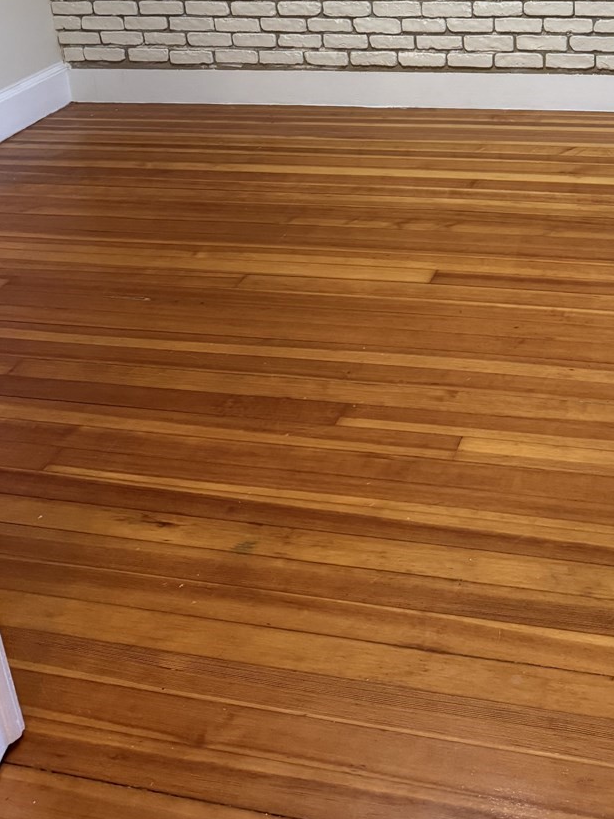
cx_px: 495
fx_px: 1065
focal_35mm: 45
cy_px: 85
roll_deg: +5.0
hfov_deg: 31.3
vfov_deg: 39.2
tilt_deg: -18.0
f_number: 1.78
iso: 500
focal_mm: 6.76
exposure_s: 1/60
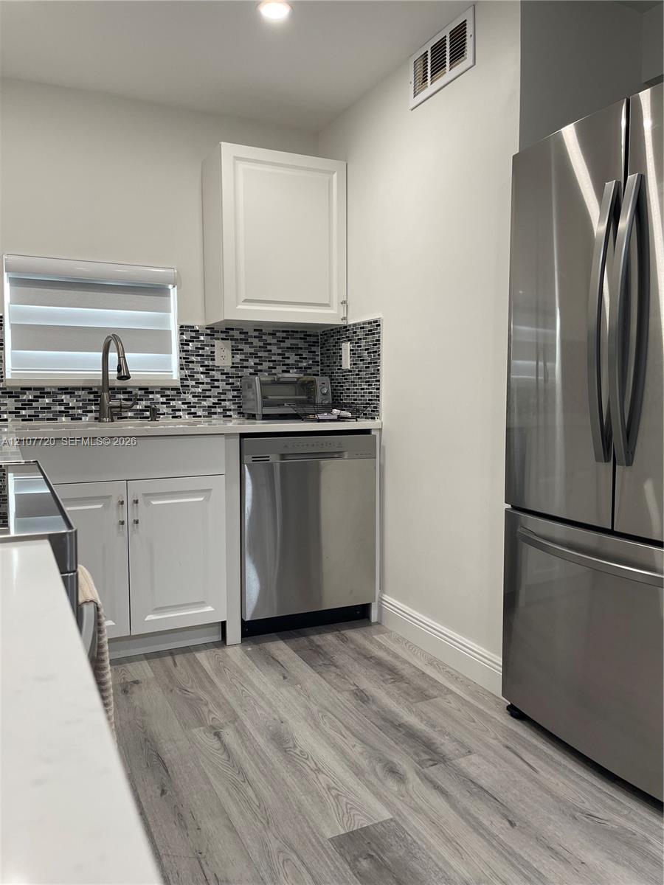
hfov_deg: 54.9
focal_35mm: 25
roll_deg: +0.2
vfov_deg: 69.4
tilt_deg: -4.1
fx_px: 639
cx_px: 332
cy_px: 442
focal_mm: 5.1
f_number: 1.6
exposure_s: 1/120
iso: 125
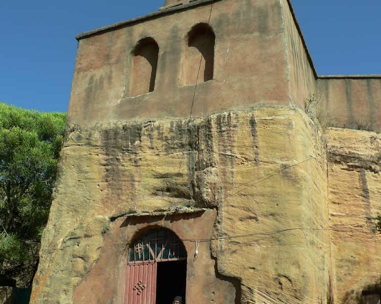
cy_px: 191
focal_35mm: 46
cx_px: 192
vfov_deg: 32.6
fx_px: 519
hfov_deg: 40.3
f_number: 4
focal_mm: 6
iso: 64
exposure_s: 1/400
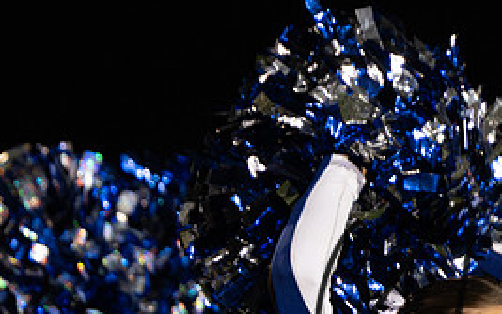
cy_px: 471
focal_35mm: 1053
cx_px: 321
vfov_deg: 1.2
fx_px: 14409
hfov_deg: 2.0
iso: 2500
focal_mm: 200
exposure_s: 1/640
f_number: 2.8
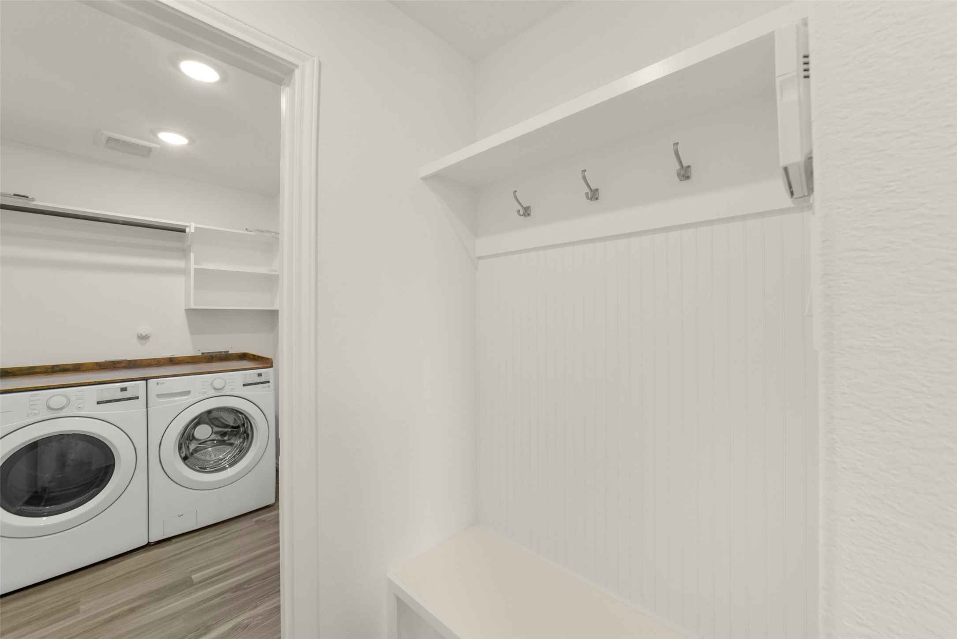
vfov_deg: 81.2
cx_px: 478
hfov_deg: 104.2
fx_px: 372
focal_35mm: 14
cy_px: 320
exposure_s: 1/20
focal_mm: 14
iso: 500
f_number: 11
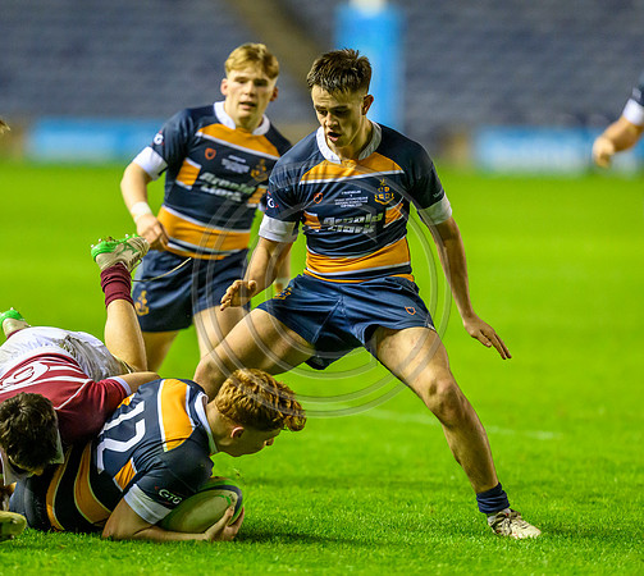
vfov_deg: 3.0
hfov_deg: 3.4
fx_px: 10857
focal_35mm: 544
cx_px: 267
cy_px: 292
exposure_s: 1/1250
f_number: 3.2
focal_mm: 400
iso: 8000
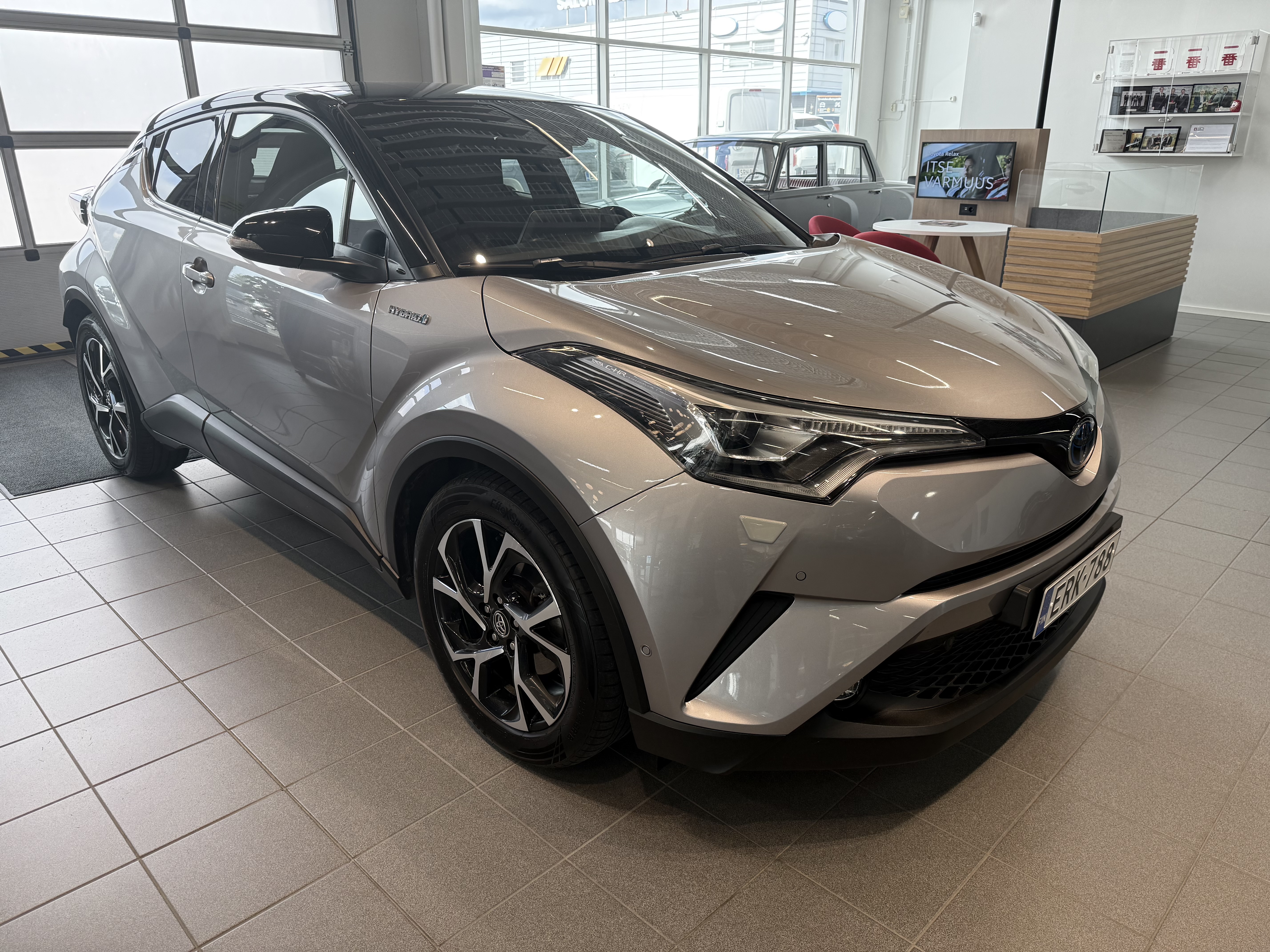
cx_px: 635
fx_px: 881
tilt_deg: -20.9
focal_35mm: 24
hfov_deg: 71.6
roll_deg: -0.2
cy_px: 476
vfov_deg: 56.8
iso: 125
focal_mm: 6.76
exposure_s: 1/240
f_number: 1.78
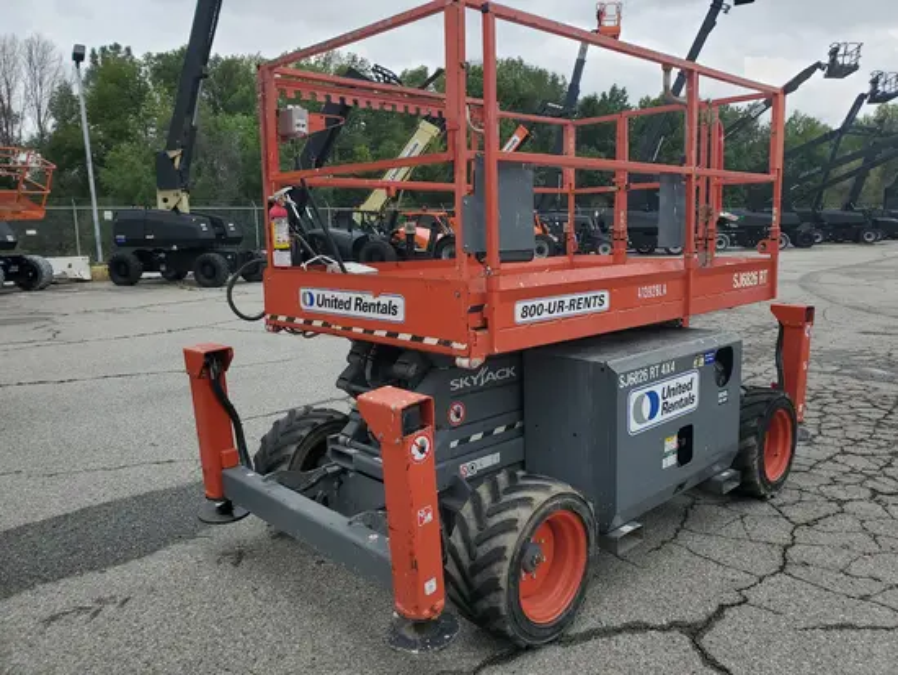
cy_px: 338
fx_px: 675
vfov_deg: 53.1
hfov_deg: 67.3
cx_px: 449
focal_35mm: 26
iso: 50
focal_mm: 4.3
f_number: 2.4
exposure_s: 1/1353
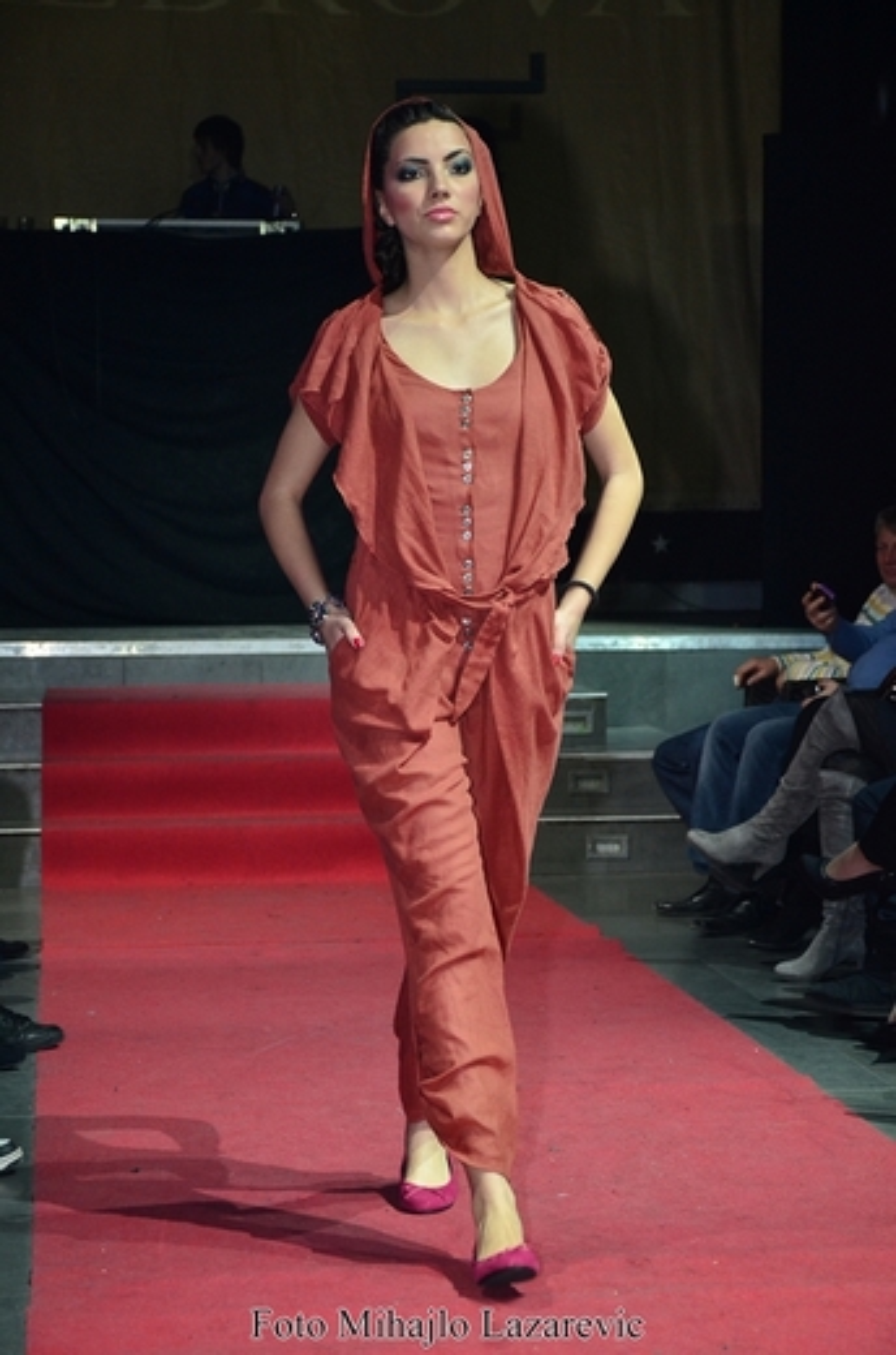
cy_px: 678
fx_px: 3490
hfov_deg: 14.6
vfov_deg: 22.0
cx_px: 448
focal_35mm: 93
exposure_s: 1/125
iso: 800
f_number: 5.3
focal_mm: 62
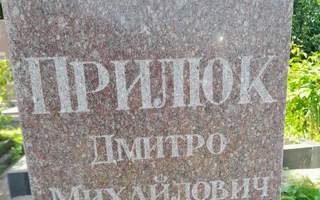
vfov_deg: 34.0
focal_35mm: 36
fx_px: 314
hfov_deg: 54.0
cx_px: 162
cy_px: 166
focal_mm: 4.6
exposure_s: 1/100
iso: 20
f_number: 2
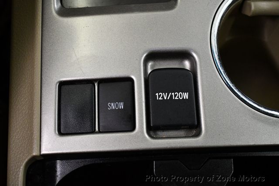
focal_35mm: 48
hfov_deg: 41.1
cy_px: 93
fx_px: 372
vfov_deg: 28.0
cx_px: 140
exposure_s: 1/125
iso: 3200
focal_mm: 32
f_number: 4.5
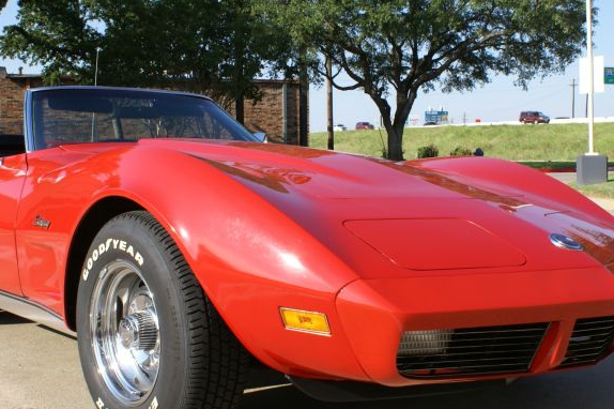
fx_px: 784
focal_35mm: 46
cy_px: 196
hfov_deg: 42.7
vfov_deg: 29.2
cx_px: 287
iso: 100
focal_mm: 22
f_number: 10
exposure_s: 1/100
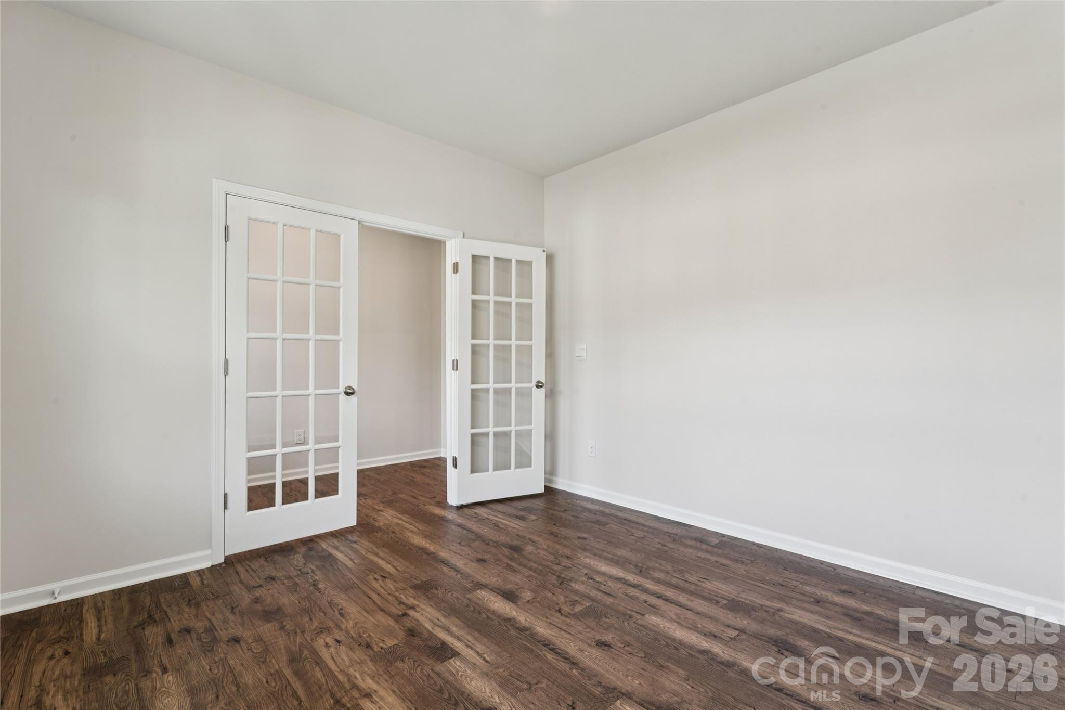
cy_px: 355
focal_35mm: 16
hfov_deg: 95.0
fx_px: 488
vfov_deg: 72.0
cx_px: 532
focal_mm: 16.5
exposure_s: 1/1.67
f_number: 13
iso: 100
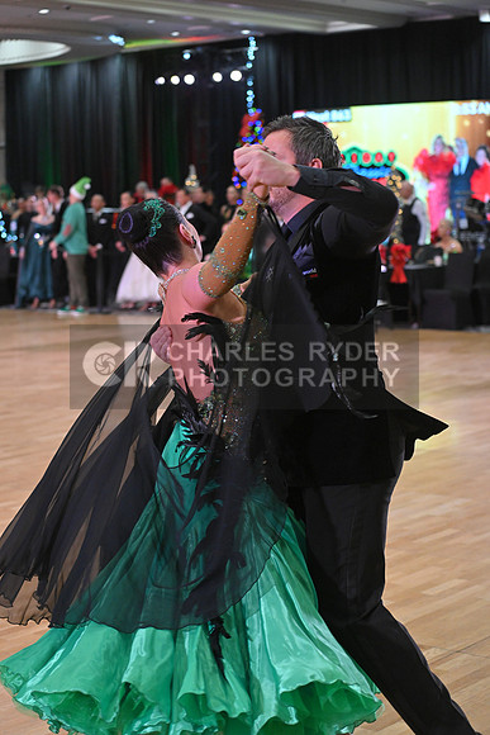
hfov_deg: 19.5
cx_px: 245
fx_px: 1428
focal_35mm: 70
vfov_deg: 28.8
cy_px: 368
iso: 2500
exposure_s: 1/400
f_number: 4.5
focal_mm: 70
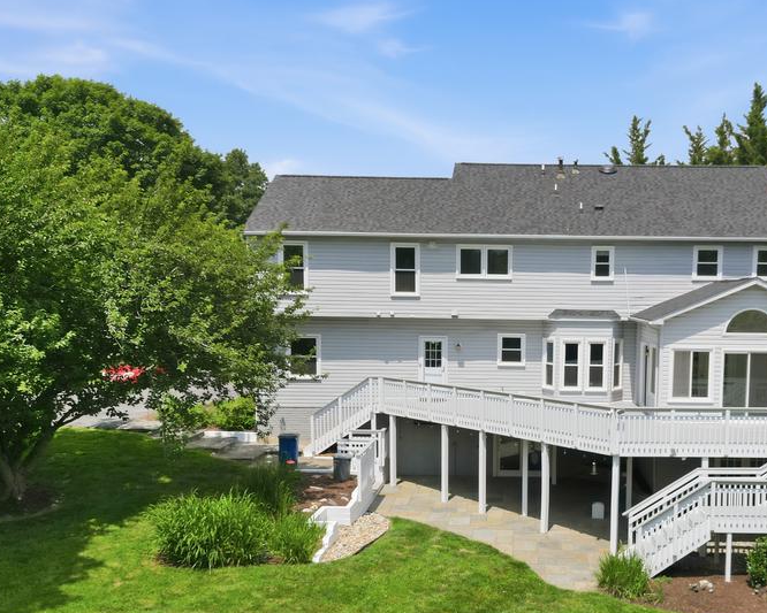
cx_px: 525
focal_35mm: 36
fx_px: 817
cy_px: 383
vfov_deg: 40.9
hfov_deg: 49.2
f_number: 1.7
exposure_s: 1/5000
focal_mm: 6.7
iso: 110
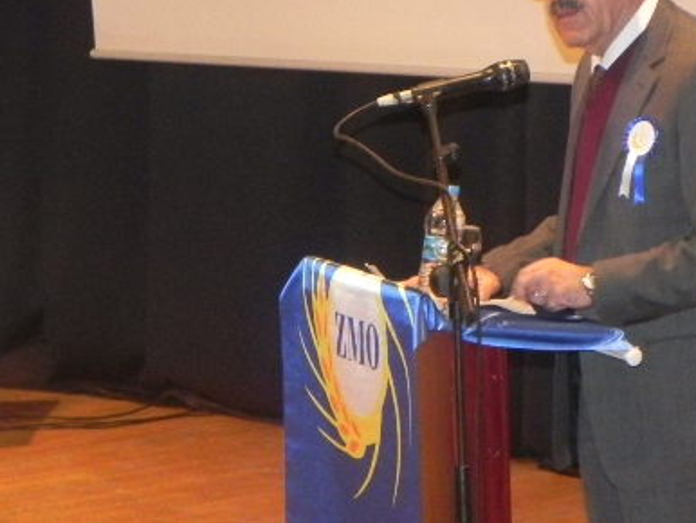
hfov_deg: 11.2
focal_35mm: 176
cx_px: 577
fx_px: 3541
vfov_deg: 8.4
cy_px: 323
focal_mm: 15.1
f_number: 4
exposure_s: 1/30
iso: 800
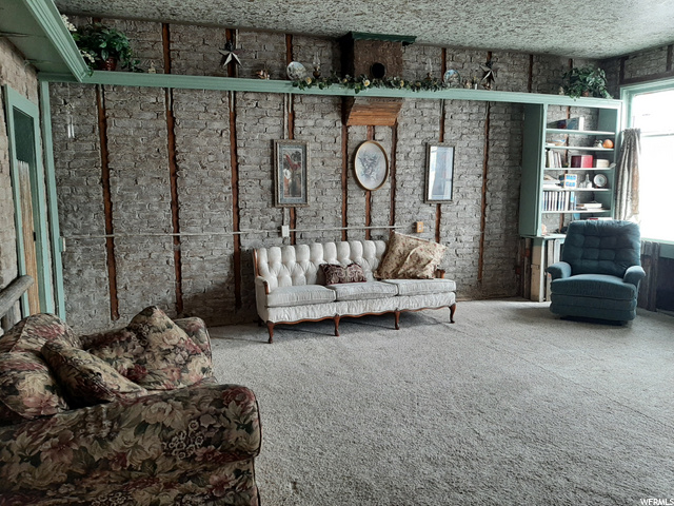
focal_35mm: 26
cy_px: 253
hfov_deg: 67.3
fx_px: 506
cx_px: 337
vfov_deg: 53.1
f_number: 1.7
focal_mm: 3.93
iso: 160
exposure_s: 1/60
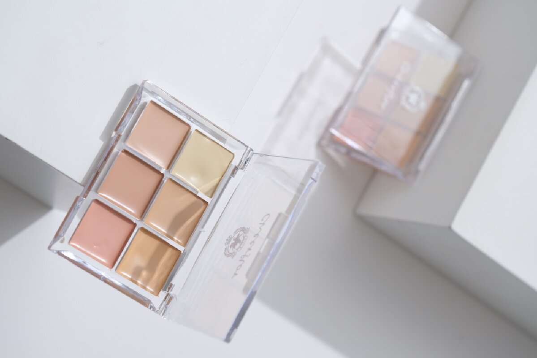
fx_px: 1313
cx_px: 268
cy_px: 179
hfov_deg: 23.1
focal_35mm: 88
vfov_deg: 15.5
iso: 320
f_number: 6.4
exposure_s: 1/125
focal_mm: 58.6
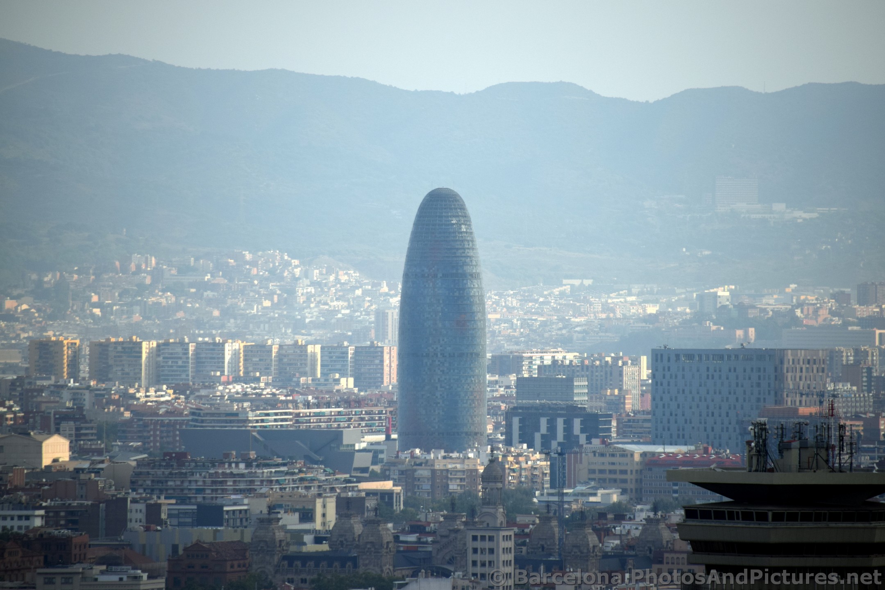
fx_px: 9218
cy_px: 295
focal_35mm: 375
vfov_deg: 3.7
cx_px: 442
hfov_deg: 5.5
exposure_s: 1/800
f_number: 7.1
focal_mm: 250
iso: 200
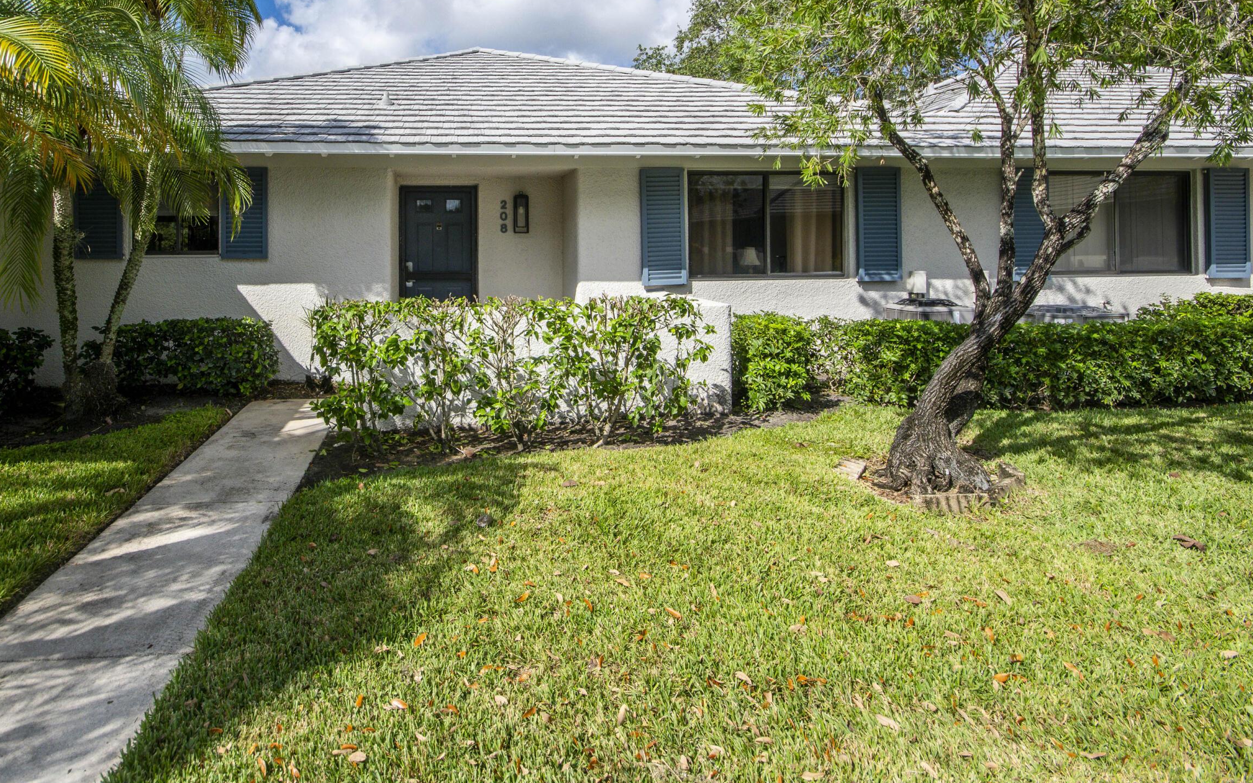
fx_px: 683
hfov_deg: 83.2
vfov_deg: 57.9
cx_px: 459
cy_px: 244
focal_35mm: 20
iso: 100
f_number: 8
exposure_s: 1/500
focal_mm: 10
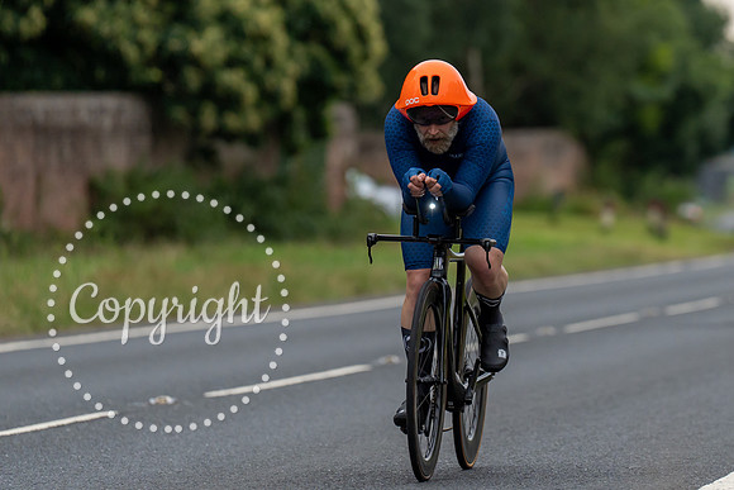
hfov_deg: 6.6
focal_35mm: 312
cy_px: 138
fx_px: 6362
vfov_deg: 4.4
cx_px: 548
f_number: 3.2
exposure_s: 1/640
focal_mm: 185
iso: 1000
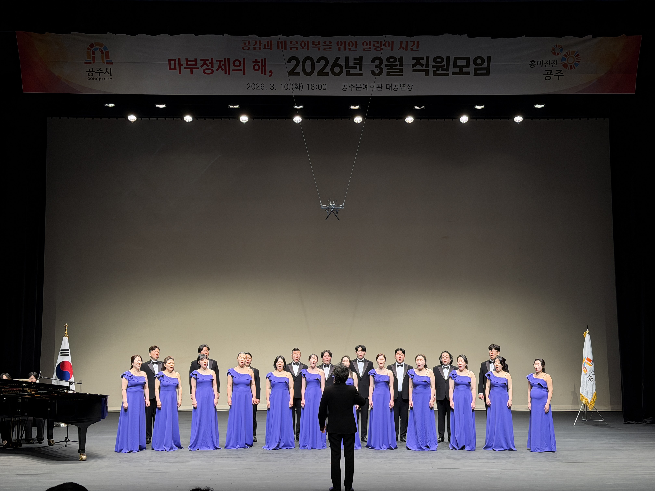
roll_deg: +0.2
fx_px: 908
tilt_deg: +4.9
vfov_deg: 30.3
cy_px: 246
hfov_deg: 39.7
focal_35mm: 48
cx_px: 328
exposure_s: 1/80
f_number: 1.78
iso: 50
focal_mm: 6.76
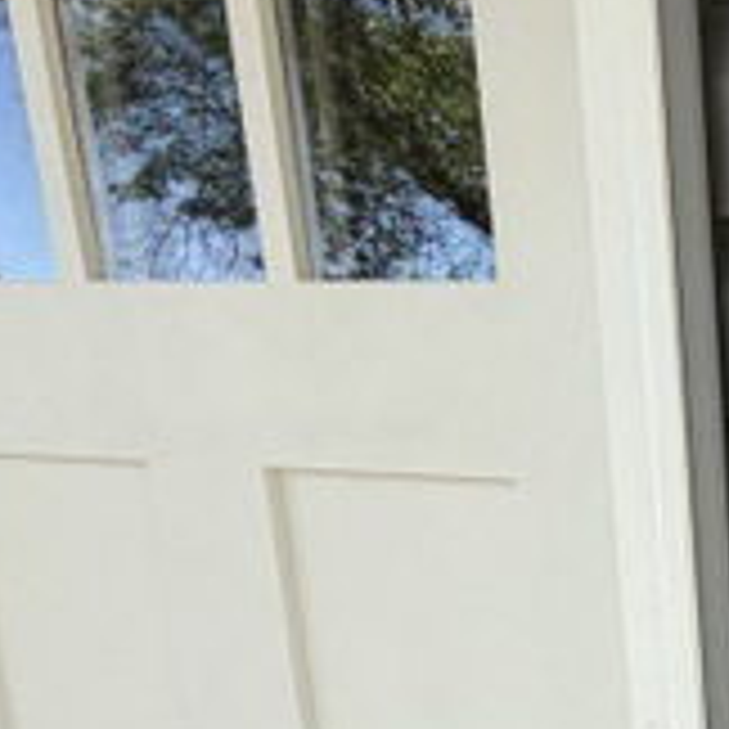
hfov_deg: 22.9
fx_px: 1167
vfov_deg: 30.5
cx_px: 1251
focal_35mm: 49
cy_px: 828
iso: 50
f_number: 2.2
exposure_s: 1/218
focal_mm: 2.22
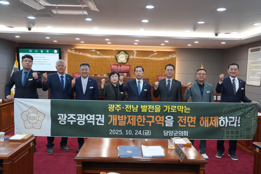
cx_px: 130
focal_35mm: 33
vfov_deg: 39.9
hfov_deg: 57.3
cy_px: 87
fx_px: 239
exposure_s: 1/160
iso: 1250
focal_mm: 33
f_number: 4
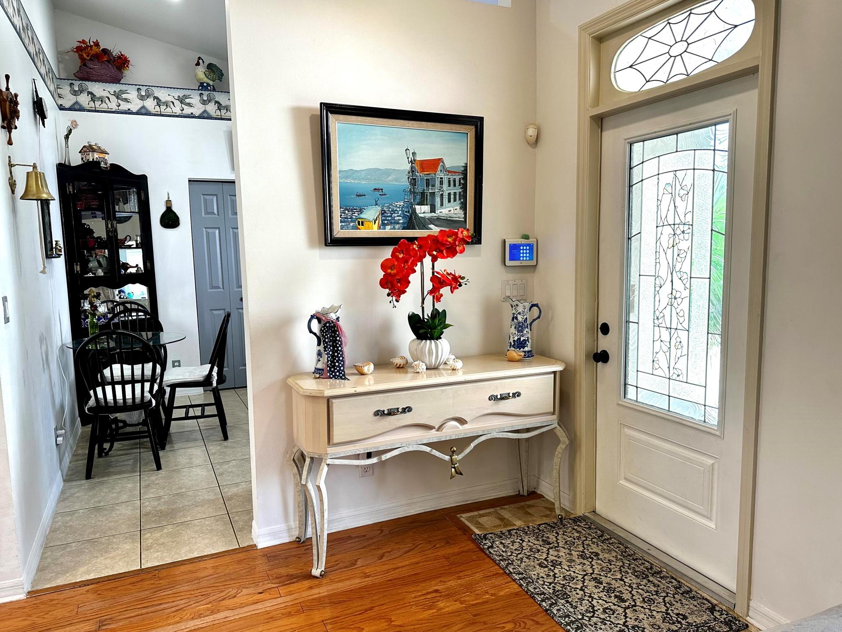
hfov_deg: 69.4
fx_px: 608
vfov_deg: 54.9
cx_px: 437
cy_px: 324
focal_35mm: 25
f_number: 1.78
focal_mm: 6.86
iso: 125
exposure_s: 1/120
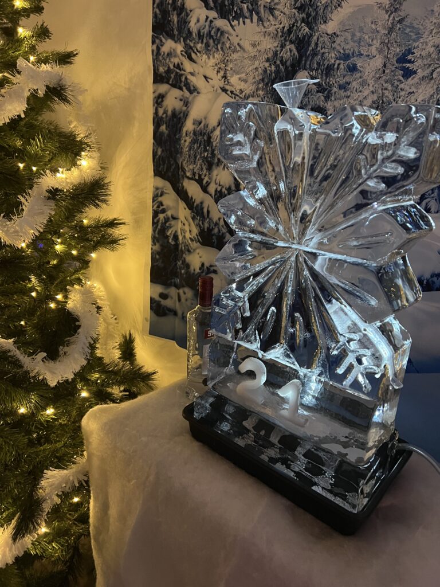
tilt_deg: -19.7
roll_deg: -2.8
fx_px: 441
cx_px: 220
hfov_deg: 53.1
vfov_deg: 67.3
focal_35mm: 26
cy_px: 294
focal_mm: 5.7
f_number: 1.5
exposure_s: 1/36
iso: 640
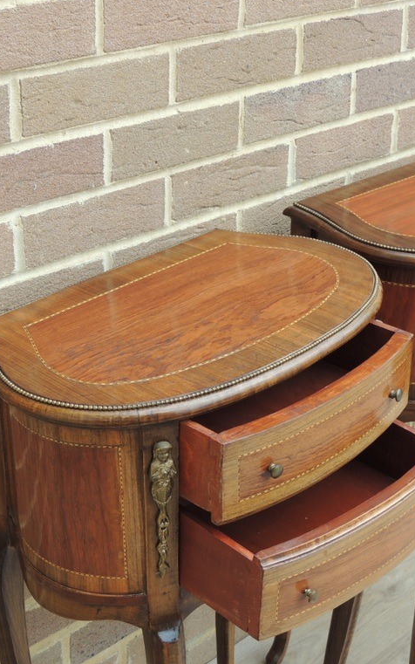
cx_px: 242
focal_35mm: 67
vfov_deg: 30.6
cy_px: 330
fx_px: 1212
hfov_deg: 19.4
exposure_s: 1/60
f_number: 3.5
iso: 100
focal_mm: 8.3
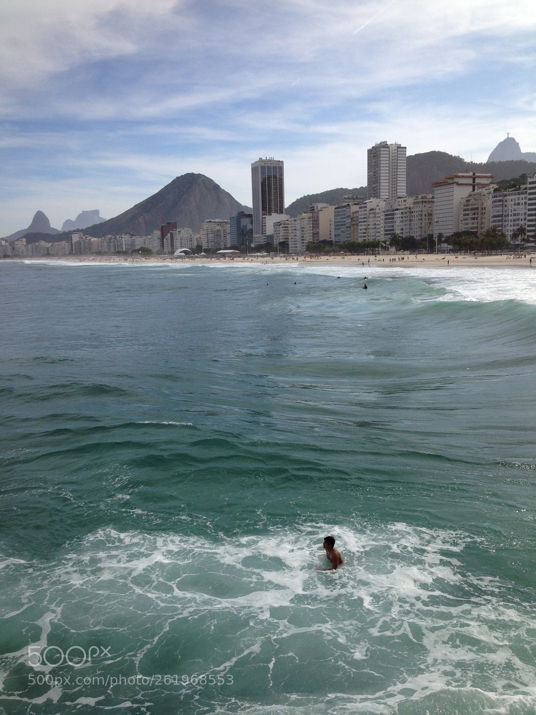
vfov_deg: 52.6
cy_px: 358
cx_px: 268
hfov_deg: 40.7
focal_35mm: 35
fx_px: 723
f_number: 2.4
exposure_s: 1/2762
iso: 50
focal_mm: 4.28
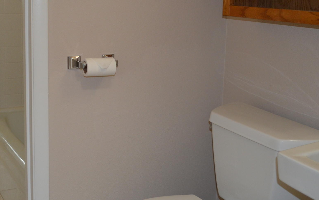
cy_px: 68
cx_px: 112
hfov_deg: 37.8
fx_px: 461
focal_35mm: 53
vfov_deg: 24.3
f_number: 3.5
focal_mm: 18
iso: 450
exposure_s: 1/60
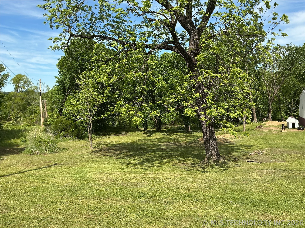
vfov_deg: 48.2
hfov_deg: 61.7
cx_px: 152
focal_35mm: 29
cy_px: 114
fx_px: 256
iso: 25
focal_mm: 3
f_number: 1.8
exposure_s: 1/1195
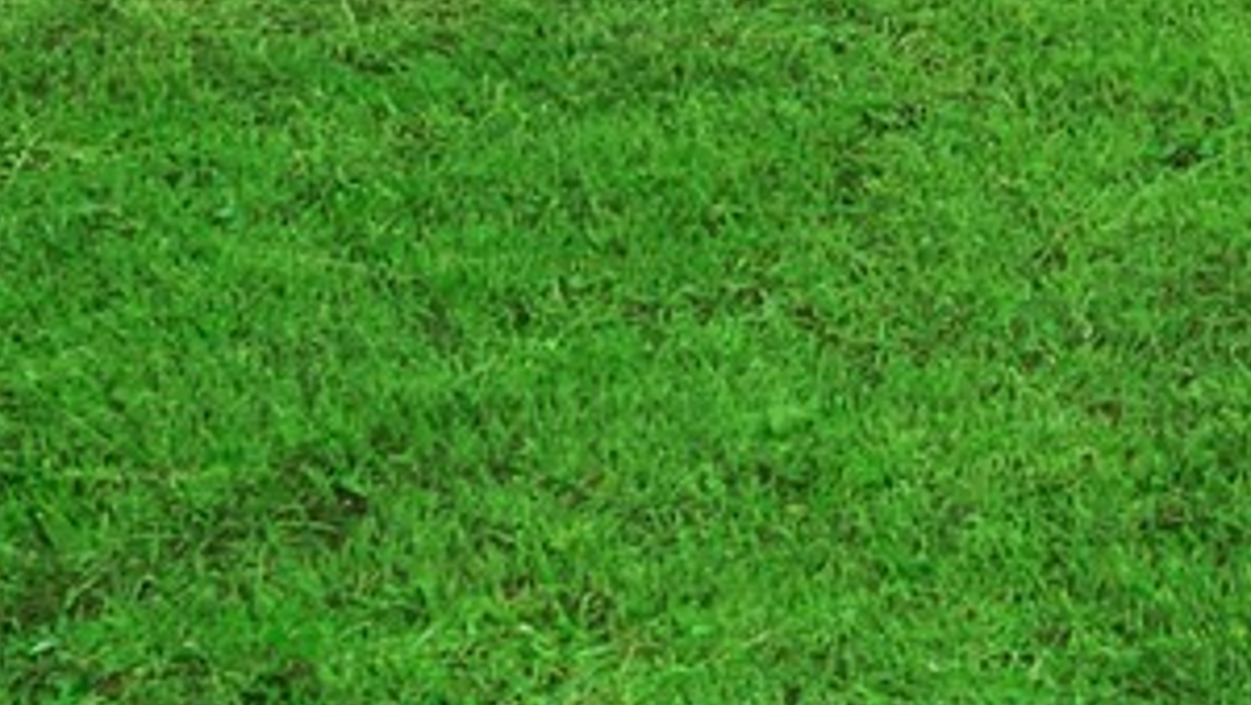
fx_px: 4712
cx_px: 1799
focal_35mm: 142
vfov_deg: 8.0
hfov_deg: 14.3
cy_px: -939
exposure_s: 1/200
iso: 80
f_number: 7.1
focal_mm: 24
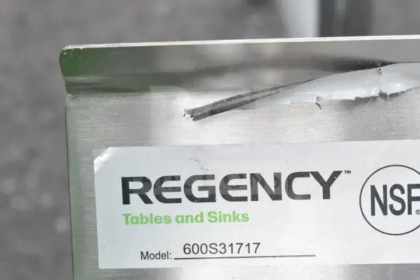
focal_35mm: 82
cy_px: 140
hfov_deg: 24.6
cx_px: 210
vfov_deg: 16.6
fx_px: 963
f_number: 9
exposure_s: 1/320
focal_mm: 55
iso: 1600
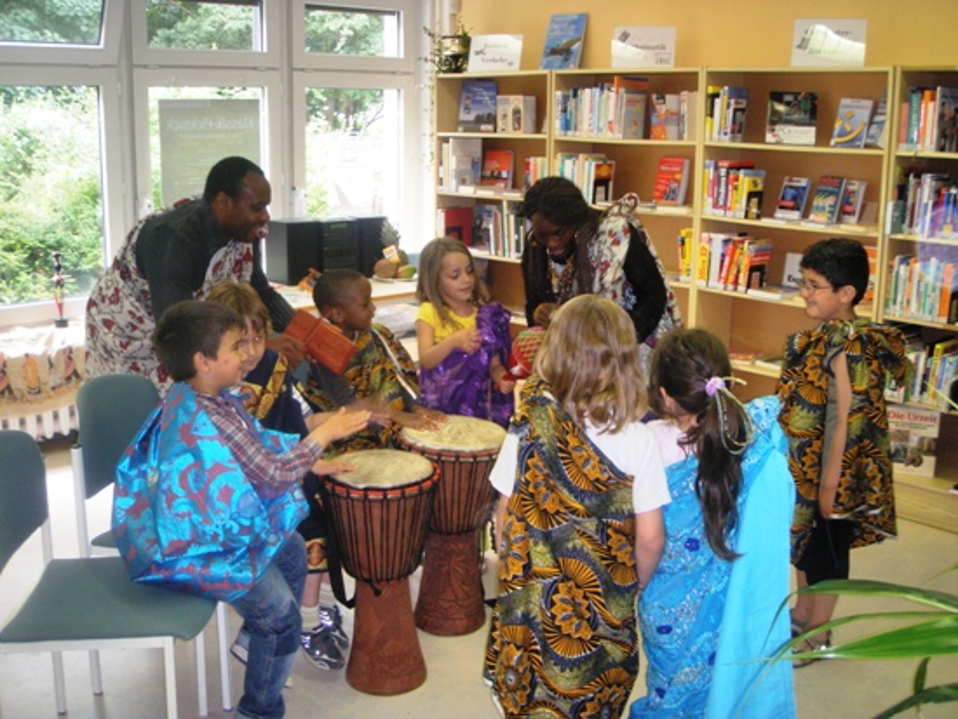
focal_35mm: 38
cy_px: 360
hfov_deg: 49.0
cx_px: 479
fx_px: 1052
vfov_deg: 37.7
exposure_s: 1/30
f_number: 3.5
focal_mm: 6.7
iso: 125
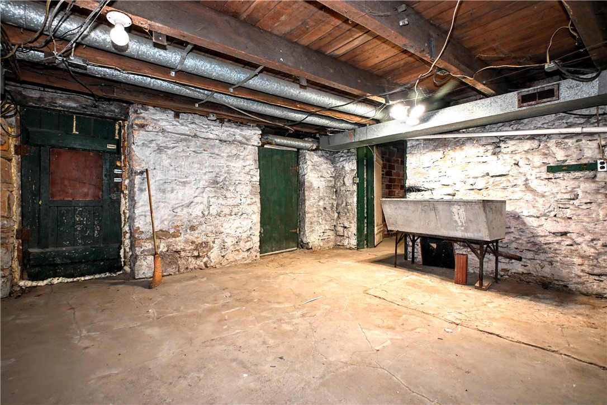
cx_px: 304
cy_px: 202
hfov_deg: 90.0
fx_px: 303
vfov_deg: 67.4
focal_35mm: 18
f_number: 4
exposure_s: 1/60
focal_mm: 12
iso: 720
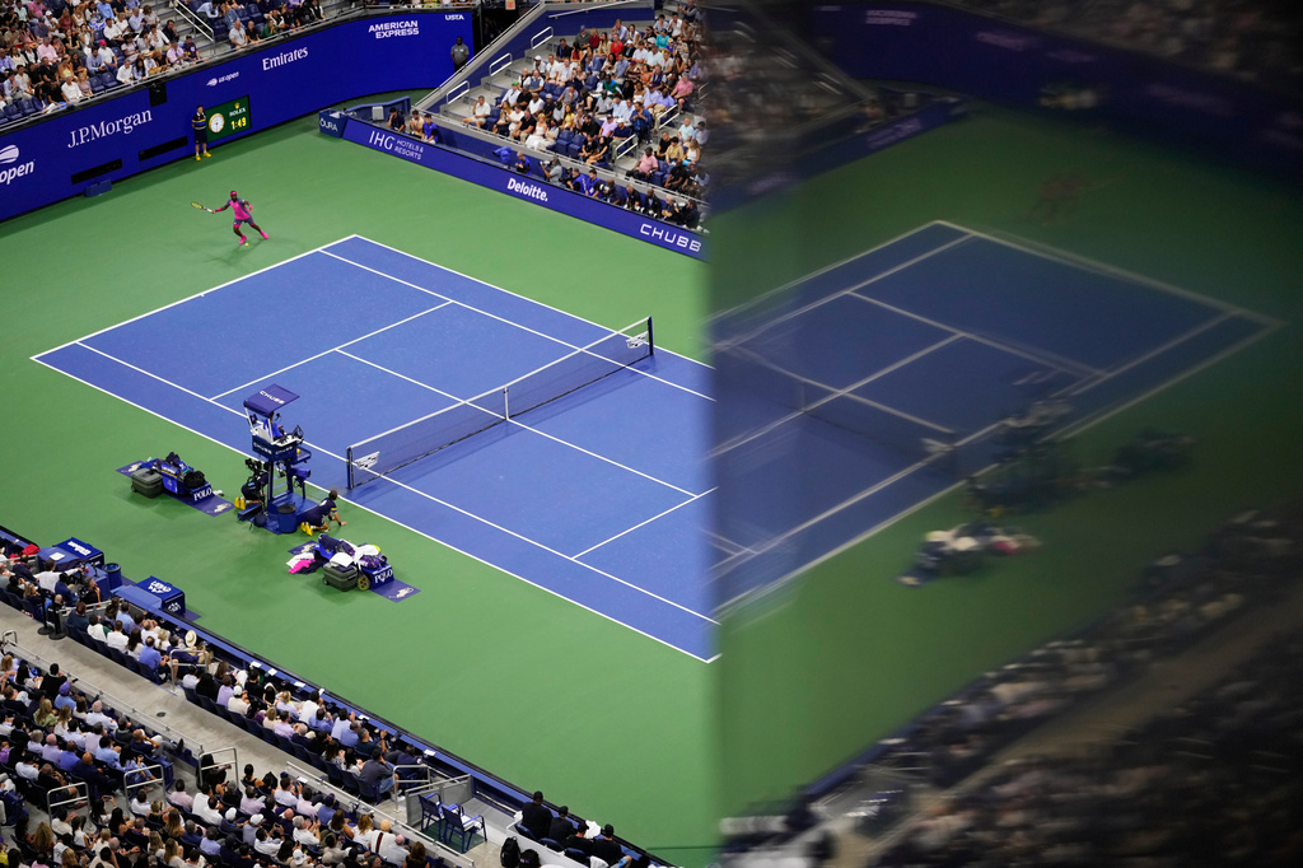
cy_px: 434
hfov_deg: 23.1
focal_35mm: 88
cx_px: 652
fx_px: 3184
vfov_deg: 15.5
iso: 2000
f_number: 2
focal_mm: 88
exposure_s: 1/2500
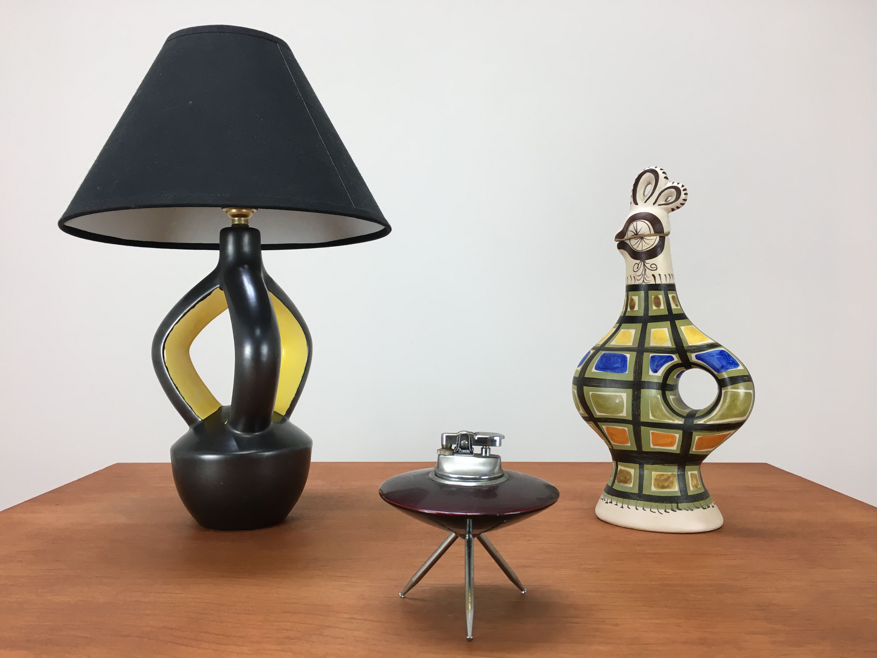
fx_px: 735
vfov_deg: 48.2
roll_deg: -0.5
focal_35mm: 29
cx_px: 438
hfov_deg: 61.7
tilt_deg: -1.1
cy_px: 329
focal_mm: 4.15
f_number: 2.2
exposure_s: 1/33
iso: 25
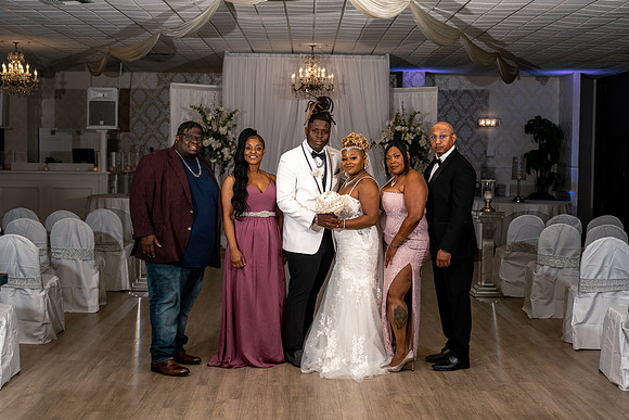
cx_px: 314
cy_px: 210
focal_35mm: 50
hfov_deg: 39.6
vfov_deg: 27.0
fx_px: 874
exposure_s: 1/160
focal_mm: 50
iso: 200
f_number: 4
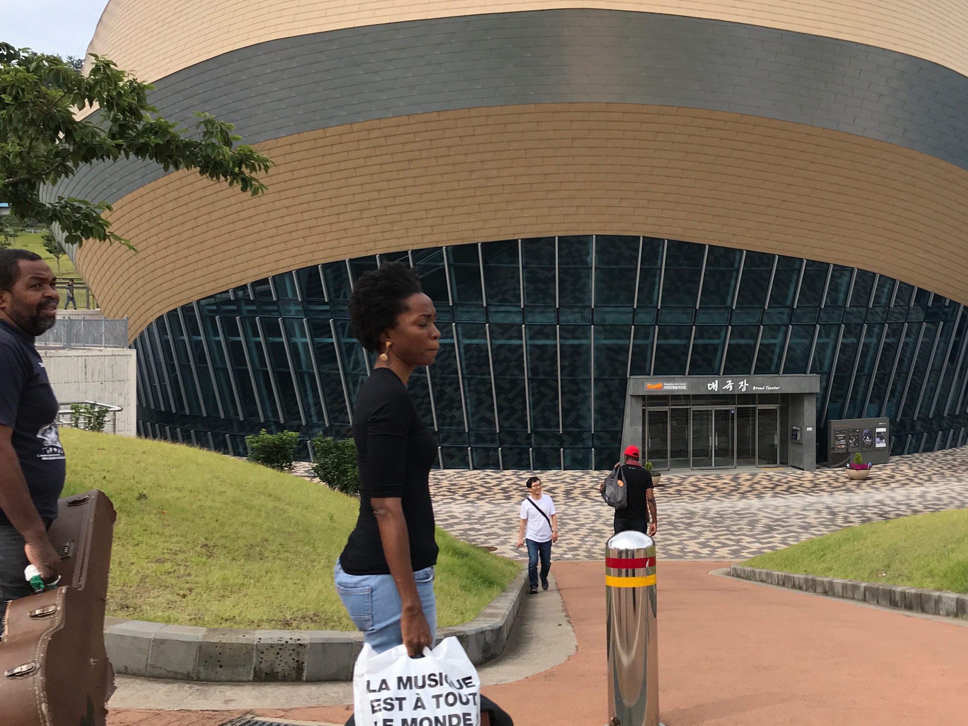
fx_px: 1119
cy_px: 344
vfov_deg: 36.0
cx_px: 622
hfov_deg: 46.3
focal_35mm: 40
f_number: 1.8
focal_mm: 3.99
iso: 20
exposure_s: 1/1312
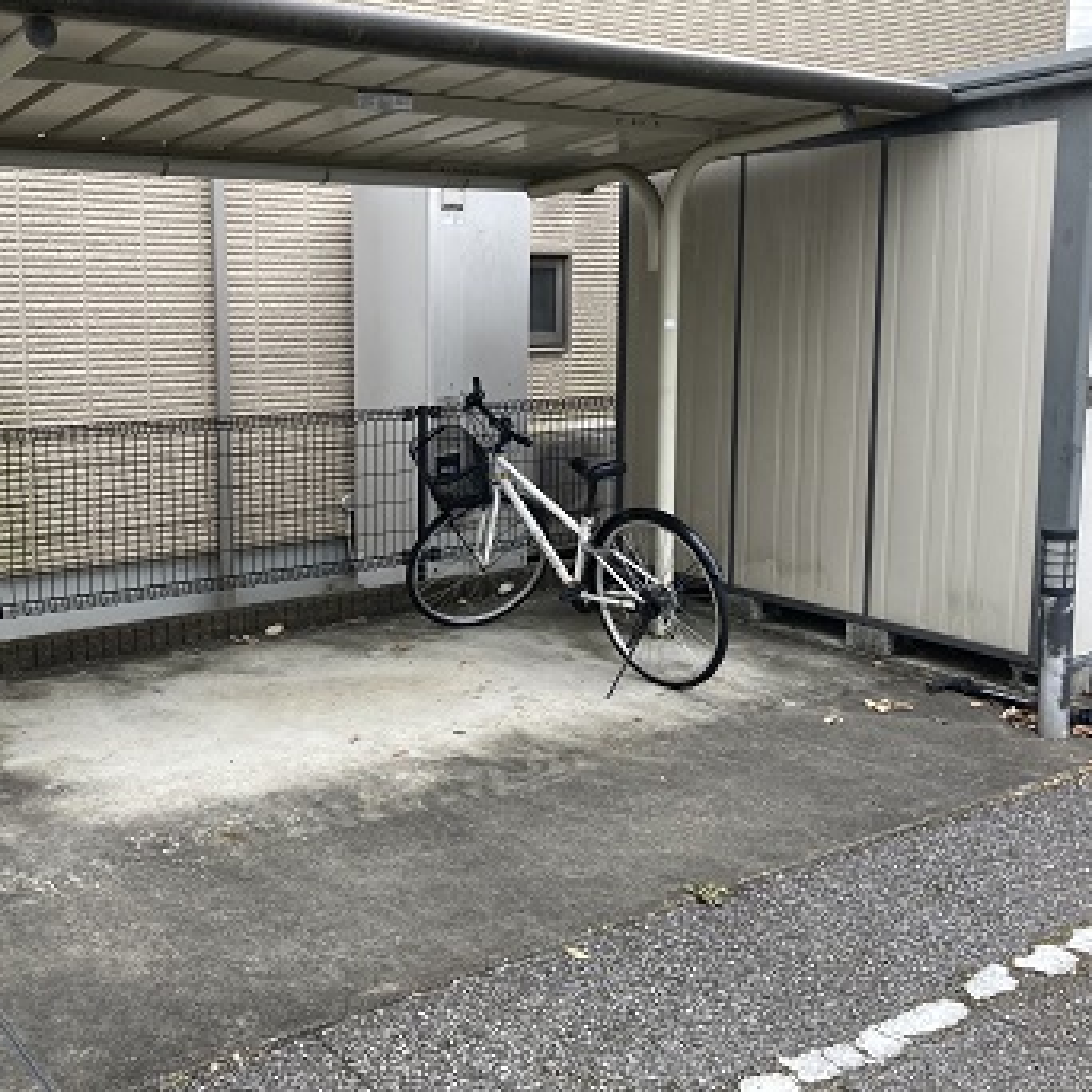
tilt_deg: -7.3
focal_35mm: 38
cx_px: 429
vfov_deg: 43.8
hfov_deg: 43.6
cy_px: 501
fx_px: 1356
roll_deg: +0.0
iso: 20
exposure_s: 1/392
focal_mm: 3.99
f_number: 1.8
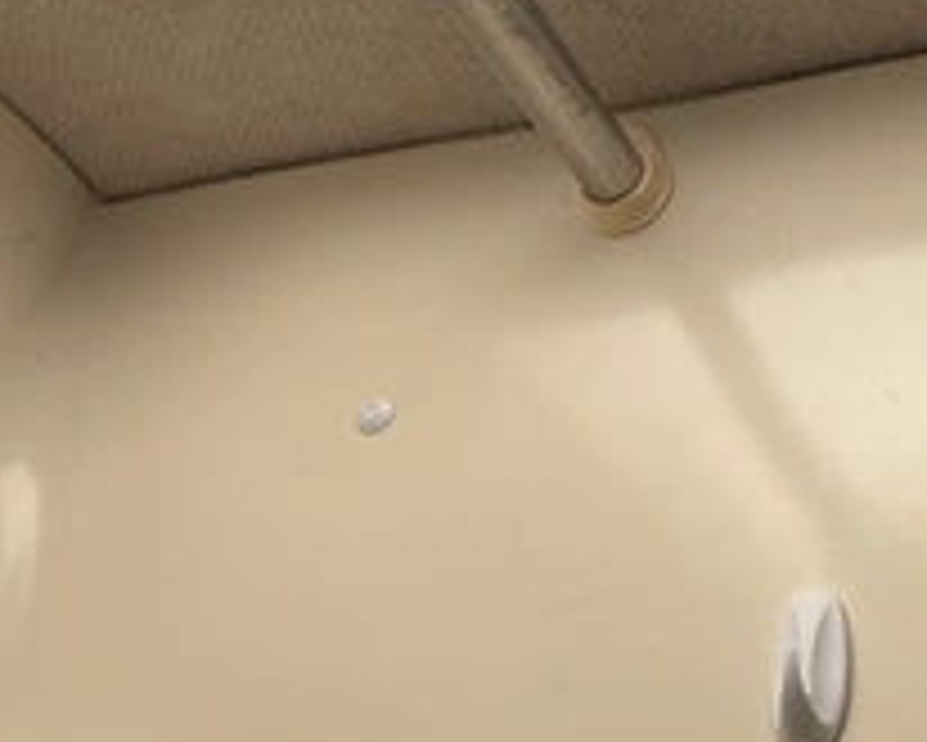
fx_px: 1510
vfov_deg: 27.6
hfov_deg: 32.5
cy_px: 432
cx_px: 828
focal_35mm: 55
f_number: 1.8
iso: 40
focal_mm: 3
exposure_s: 1/122
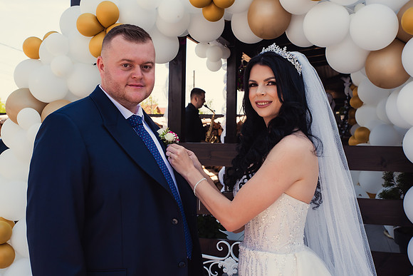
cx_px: 196
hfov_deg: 44.4
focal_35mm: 44
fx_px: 506
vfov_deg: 30.4
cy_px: 131
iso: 200
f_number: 8
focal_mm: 42
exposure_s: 1/200
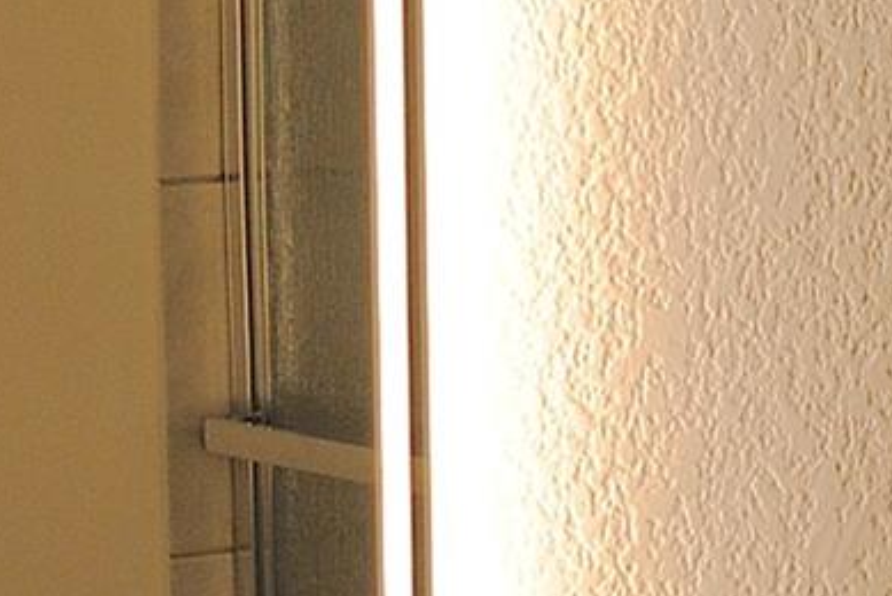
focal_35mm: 142
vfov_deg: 9.7
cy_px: 167
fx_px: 3521
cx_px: 720
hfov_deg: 14.4
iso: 200
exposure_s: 1/40
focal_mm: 18
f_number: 3.5
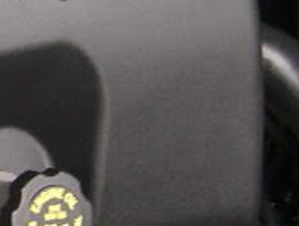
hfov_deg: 7.7
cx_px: -316
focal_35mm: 246
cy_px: -50
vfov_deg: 6.0
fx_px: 2129
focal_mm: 8
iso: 100
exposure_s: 1/103
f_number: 2.8
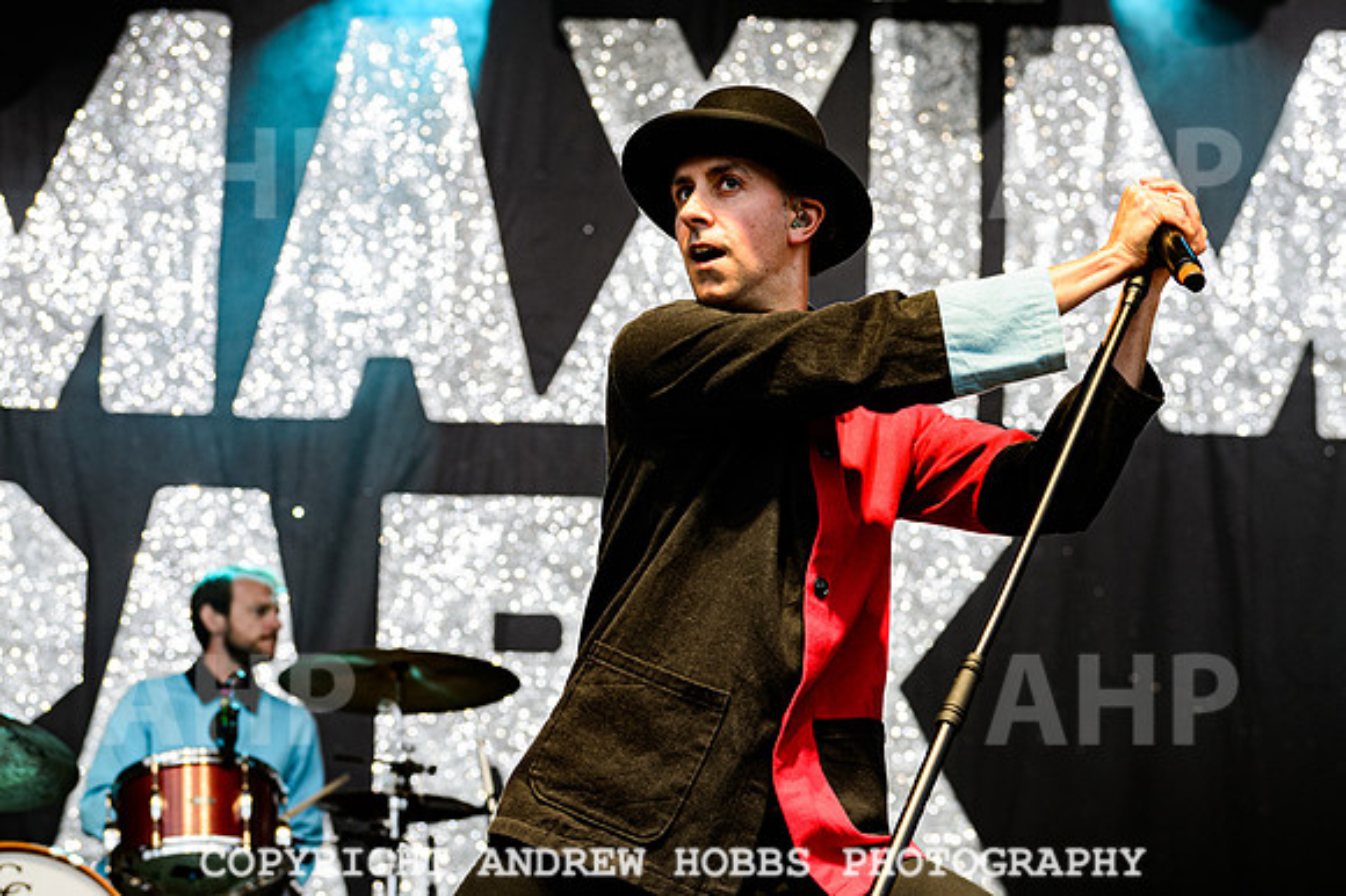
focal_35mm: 98
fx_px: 3652
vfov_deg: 14.0
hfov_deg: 20.9
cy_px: 401
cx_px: 744
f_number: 4.5
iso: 1000
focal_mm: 85
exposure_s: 1/100
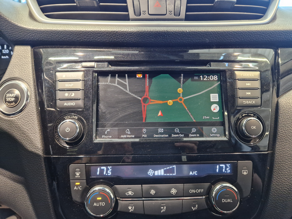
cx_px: 146
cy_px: 110
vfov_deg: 58.9
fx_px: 194
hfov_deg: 73.9
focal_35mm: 23
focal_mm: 5.4
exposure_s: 1/100
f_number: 1.8
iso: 400
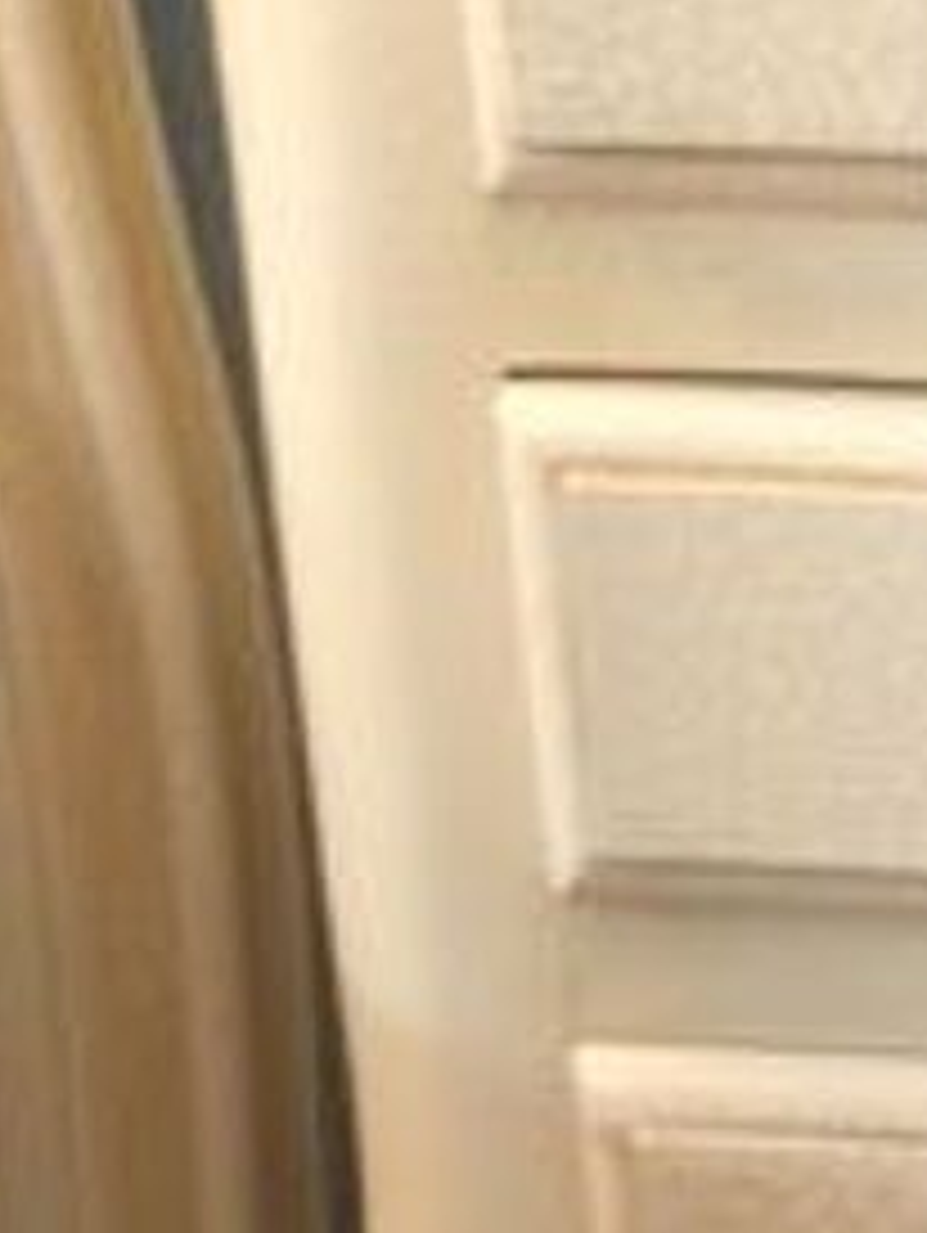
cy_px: 1177
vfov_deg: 14.3
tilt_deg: -25.0
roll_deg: -1.1
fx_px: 4848
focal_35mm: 136
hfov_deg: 10.2
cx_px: 1732
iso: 100
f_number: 1.8
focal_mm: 3.99
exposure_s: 1/4
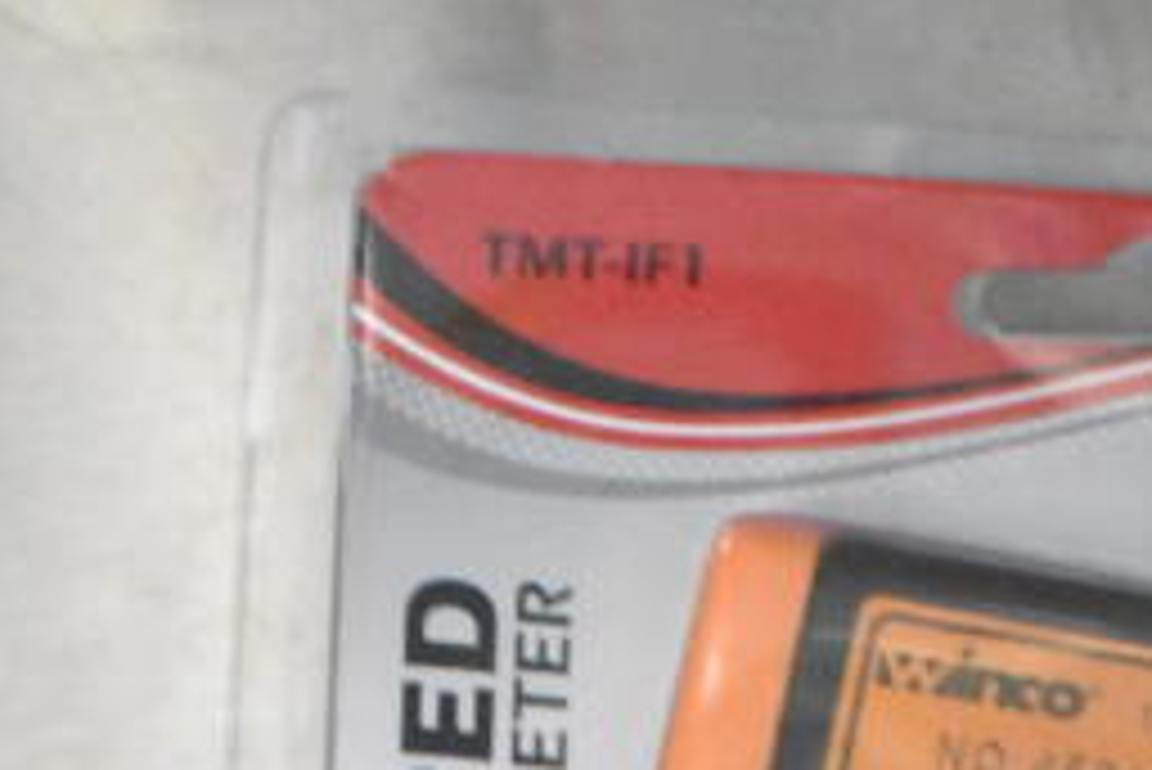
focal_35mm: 107
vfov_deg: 12.0
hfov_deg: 18.9
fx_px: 3426
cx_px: 968
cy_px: 1292
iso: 11400
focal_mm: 20
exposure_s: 1/30
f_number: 3.8
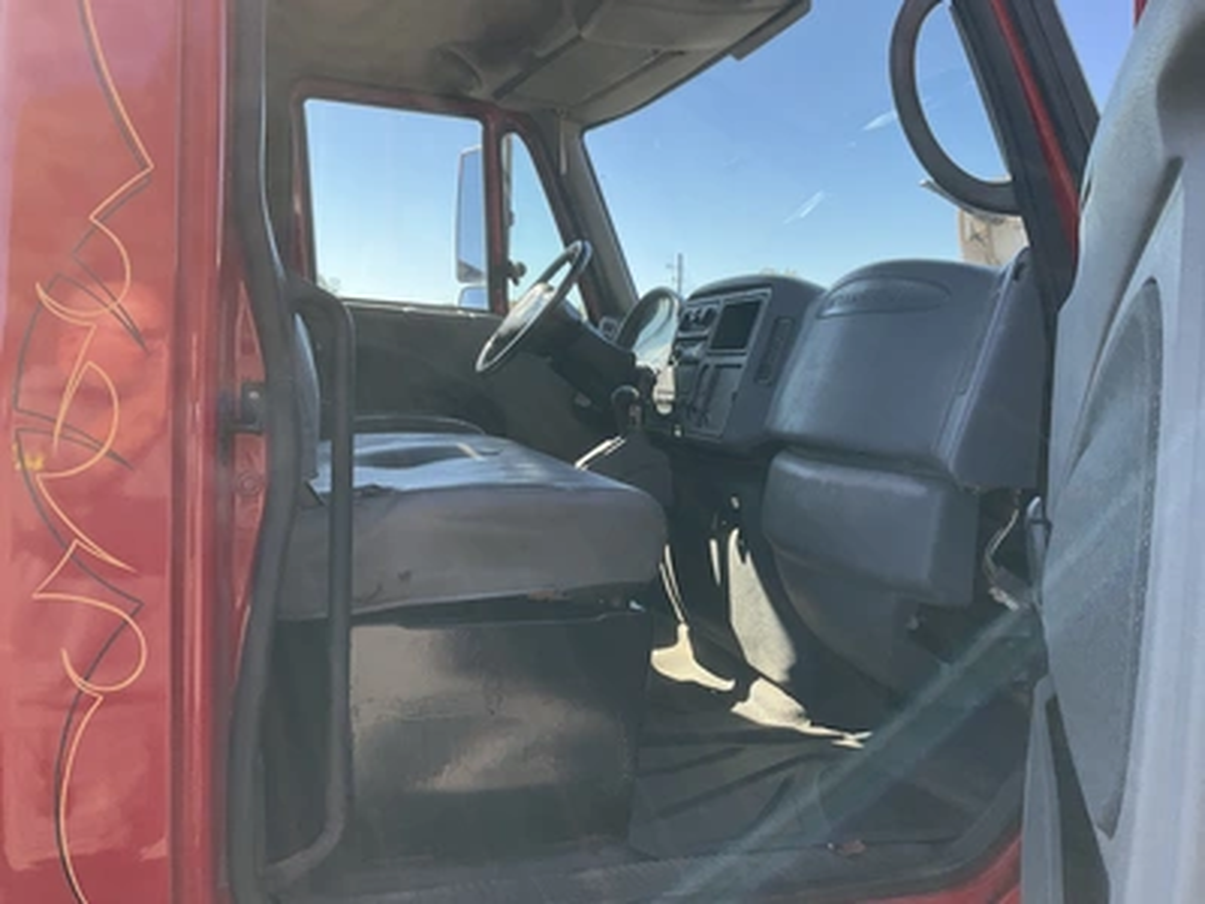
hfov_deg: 61.7
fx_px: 1010
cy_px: 452
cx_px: 602
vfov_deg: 48.2
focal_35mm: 29
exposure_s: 1/335
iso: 25
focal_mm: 3
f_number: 1.8
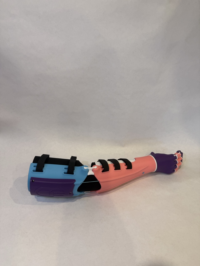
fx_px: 185
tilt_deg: -34.0
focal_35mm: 24
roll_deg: -3.4
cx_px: 100
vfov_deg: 71.6
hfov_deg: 56.8
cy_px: 133
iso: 125
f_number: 1.78
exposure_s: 1/60
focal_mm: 6.76
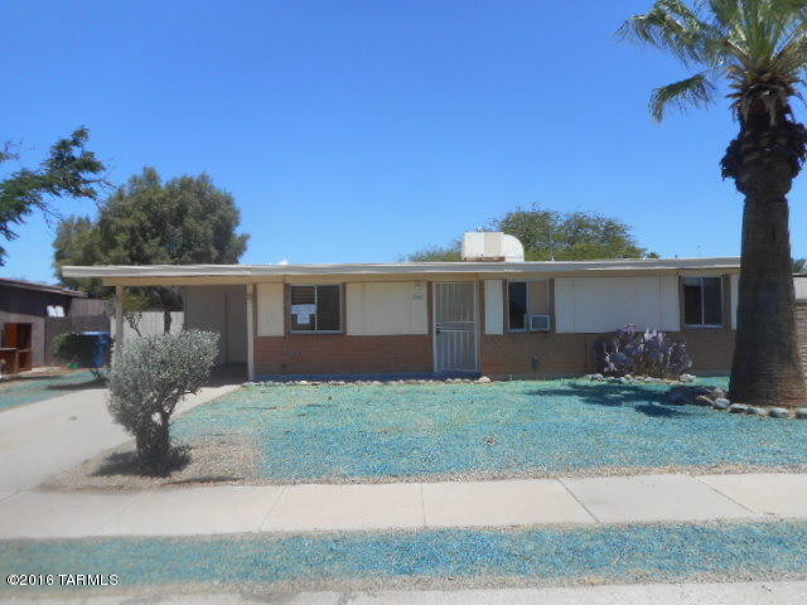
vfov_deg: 54.9
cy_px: 302
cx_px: 404
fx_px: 583
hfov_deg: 69.4
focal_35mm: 25
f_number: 3.7
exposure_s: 1/800
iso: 80
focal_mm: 4.5
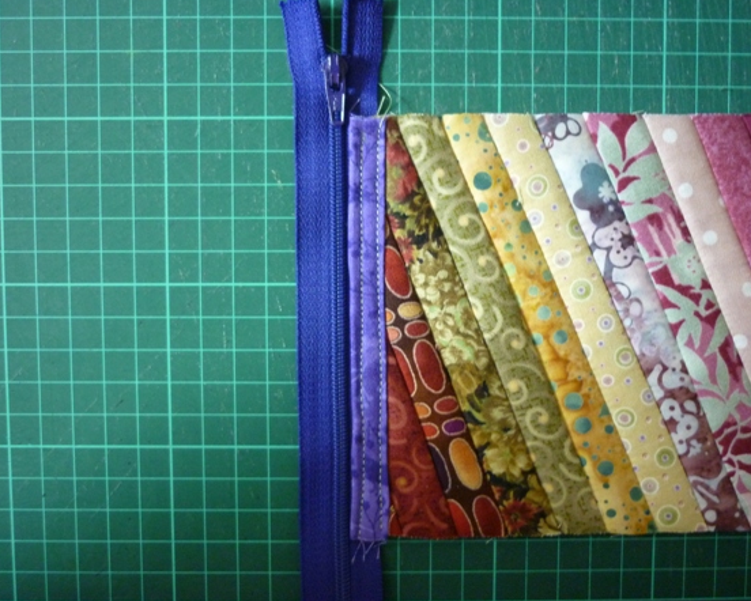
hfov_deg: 51.5
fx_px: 778
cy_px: 299
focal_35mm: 35
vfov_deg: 42.2
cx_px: 371
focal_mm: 5.5
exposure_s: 1/13
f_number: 2.8
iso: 400
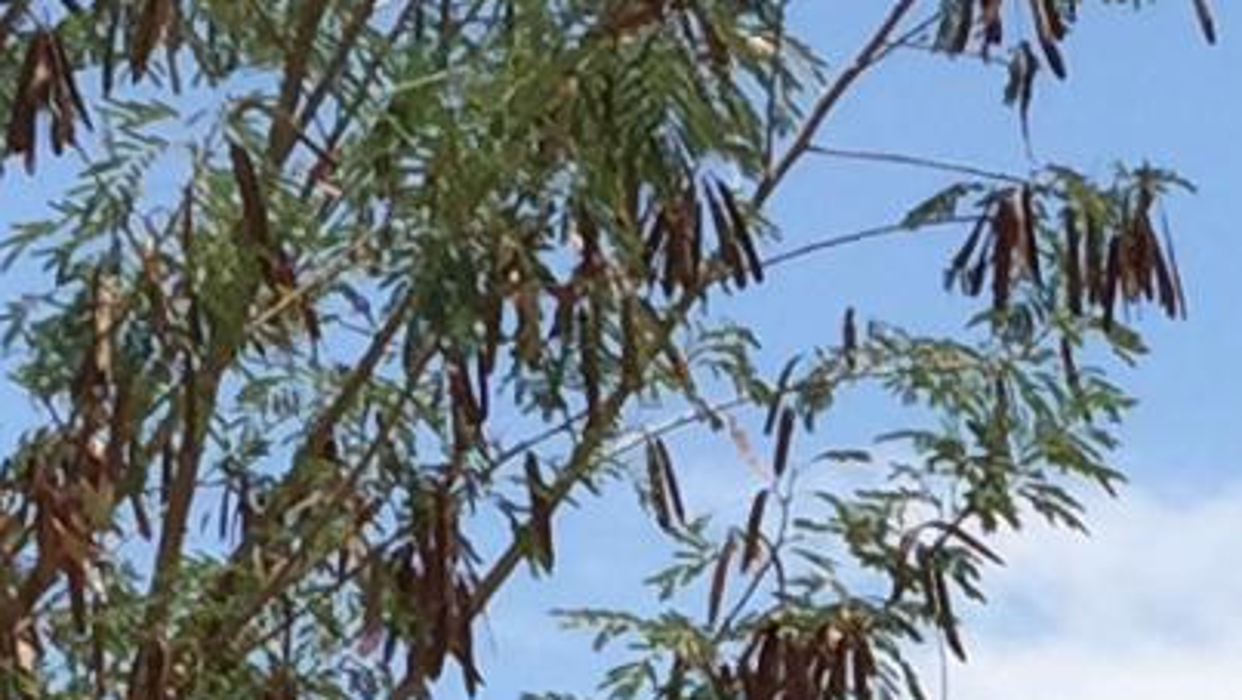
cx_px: 2056
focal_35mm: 235
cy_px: 2384
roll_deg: -0.2
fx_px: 7742
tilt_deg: -2.0
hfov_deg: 8.9
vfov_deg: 4.8
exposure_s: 1/2198
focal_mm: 4.15
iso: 32
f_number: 2.2
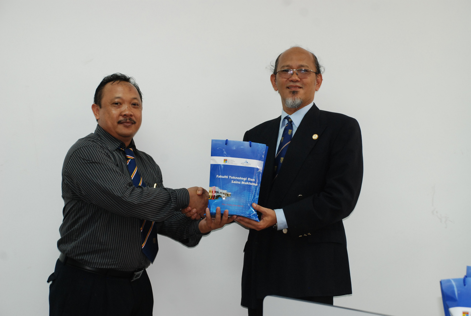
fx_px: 1023
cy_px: 158
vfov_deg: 17.6
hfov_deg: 25.9
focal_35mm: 78
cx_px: 236
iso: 640
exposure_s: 1/60
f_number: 5
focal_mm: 52
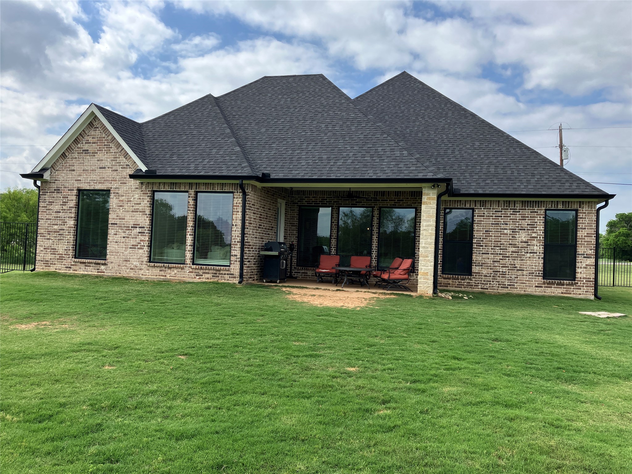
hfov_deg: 63.4
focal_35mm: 28
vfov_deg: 49.7
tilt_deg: +2.1
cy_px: 237
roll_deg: -1.7
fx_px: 511
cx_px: 316
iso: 32
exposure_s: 1/1104
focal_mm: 3.99
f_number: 1.8
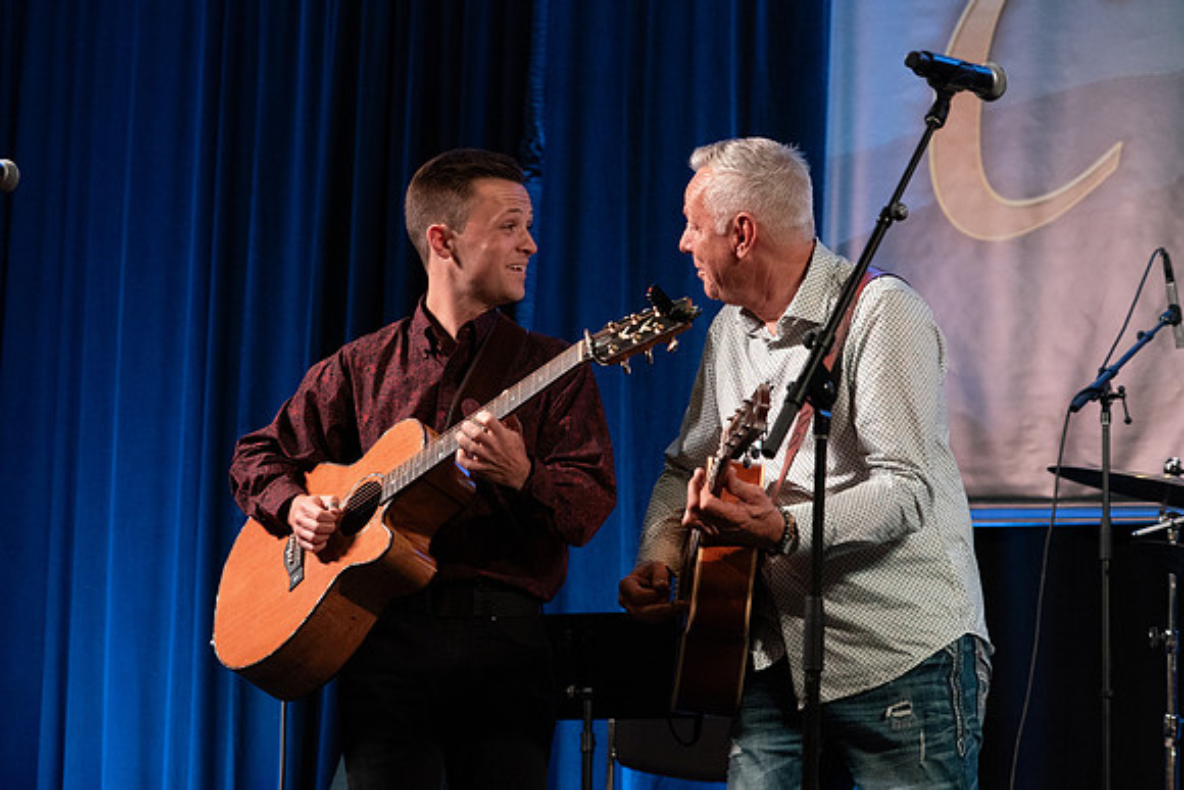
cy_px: 395
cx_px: 592
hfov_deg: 19.5
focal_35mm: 105
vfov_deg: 13.0
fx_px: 3454
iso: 6400
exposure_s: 1/200
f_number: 6.3
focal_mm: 105
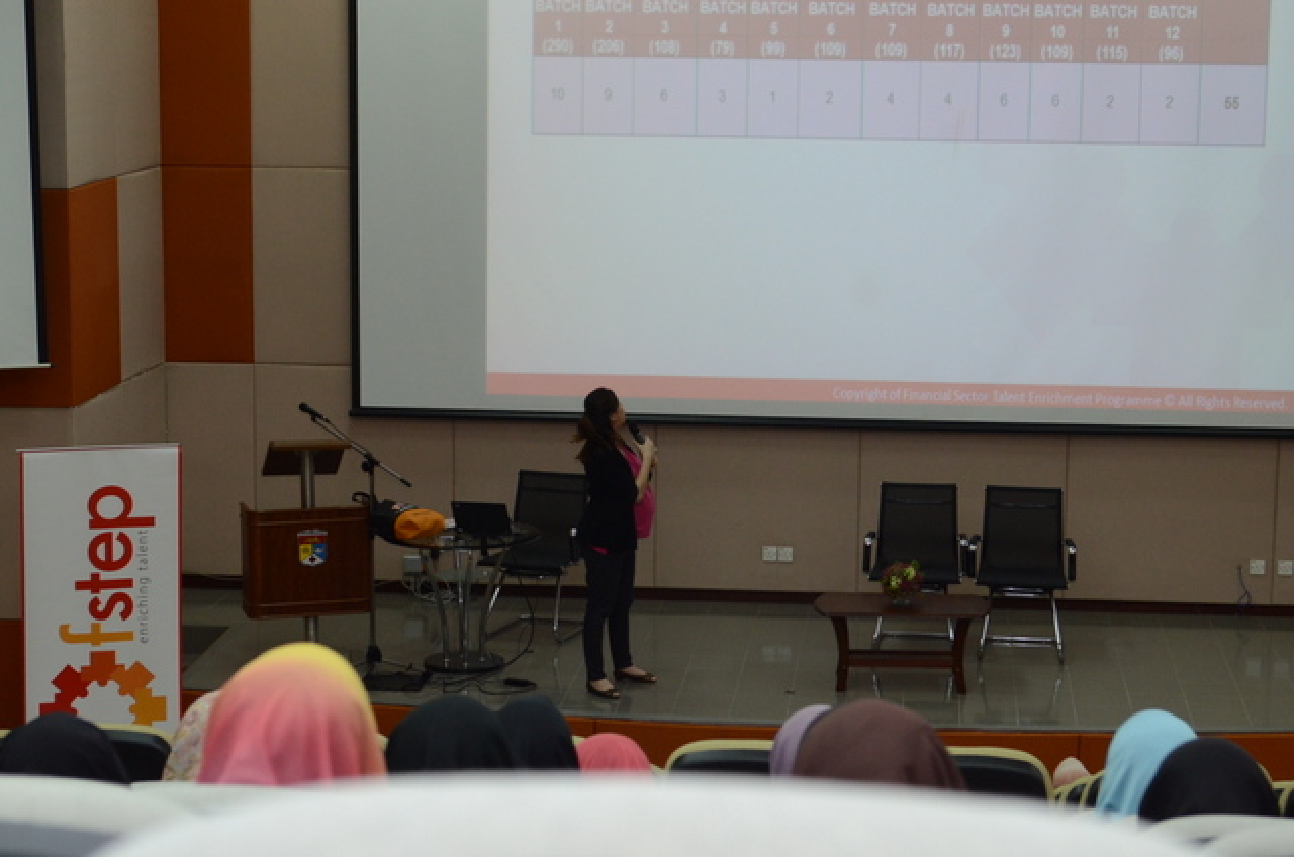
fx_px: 2959
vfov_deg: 16.5
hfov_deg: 24.7
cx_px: 647
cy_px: 428
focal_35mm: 82
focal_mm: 55
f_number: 5.6
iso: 1600
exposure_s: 1/60
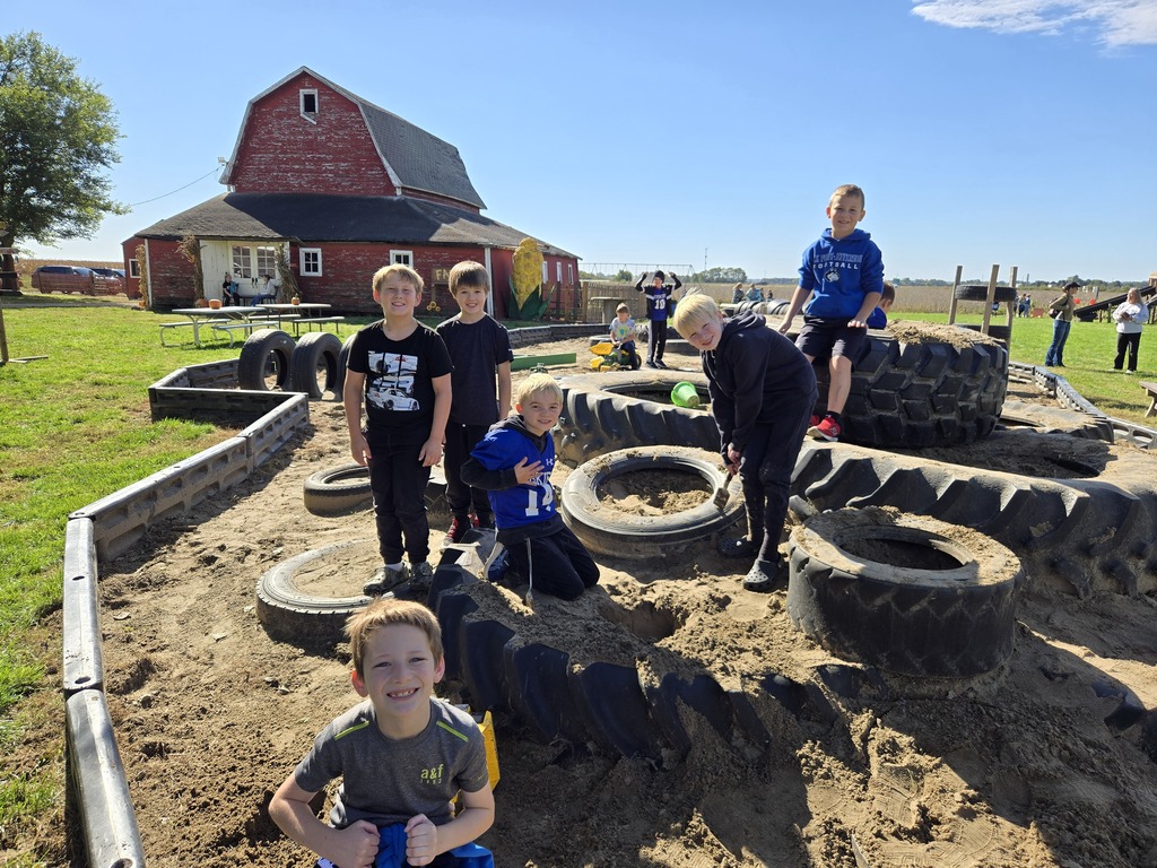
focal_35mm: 23
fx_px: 769
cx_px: 578
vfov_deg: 58.9
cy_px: 434
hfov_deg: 73.9
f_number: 1.8
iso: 25
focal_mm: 5.4
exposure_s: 1/1406
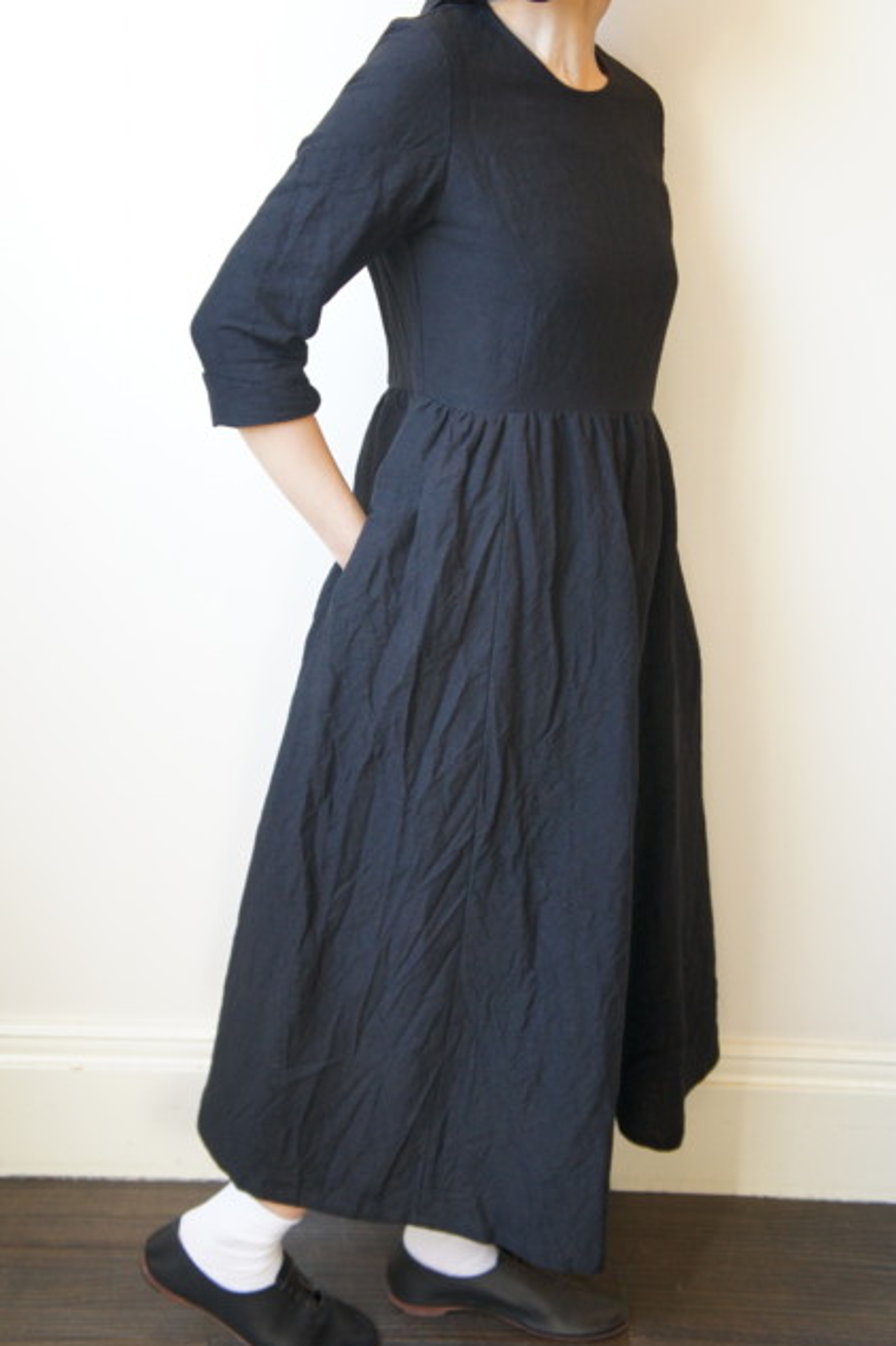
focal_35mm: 42
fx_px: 1551
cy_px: 673
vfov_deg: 46.9
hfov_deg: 32.2
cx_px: 442
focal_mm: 27
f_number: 4
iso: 1600
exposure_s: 1/160
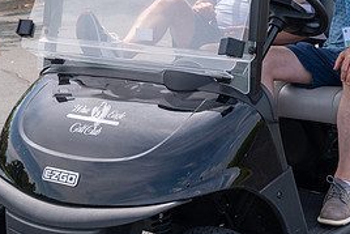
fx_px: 924
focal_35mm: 95
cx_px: 321
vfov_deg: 14.2
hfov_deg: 21.0
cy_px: -4
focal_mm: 44
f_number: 5
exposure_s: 1/1250
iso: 250
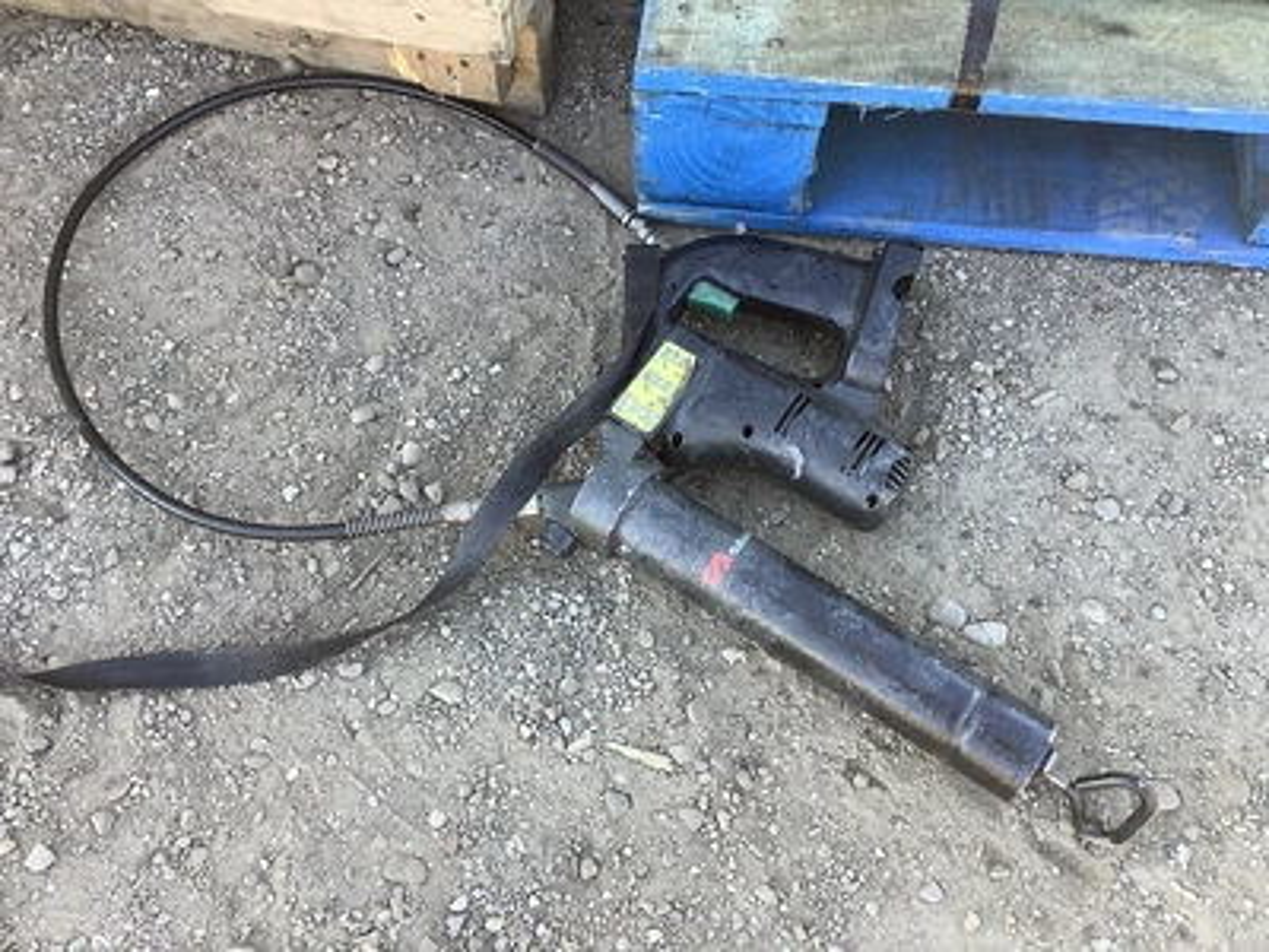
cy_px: 476
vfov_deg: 45.4
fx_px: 1136
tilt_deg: -62.5
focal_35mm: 31
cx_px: 634
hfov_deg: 58.4
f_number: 2.4
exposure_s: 1/120
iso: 40
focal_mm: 3.3
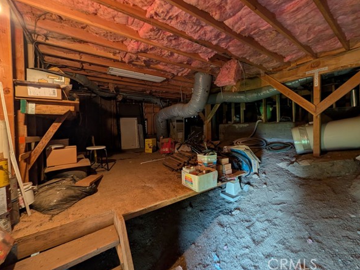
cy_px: 126
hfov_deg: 106.0
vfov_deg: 89.8
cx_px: 192
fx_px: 135
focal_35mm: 13
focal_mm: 2.02
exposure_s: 1/30
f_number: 1.7
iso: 104
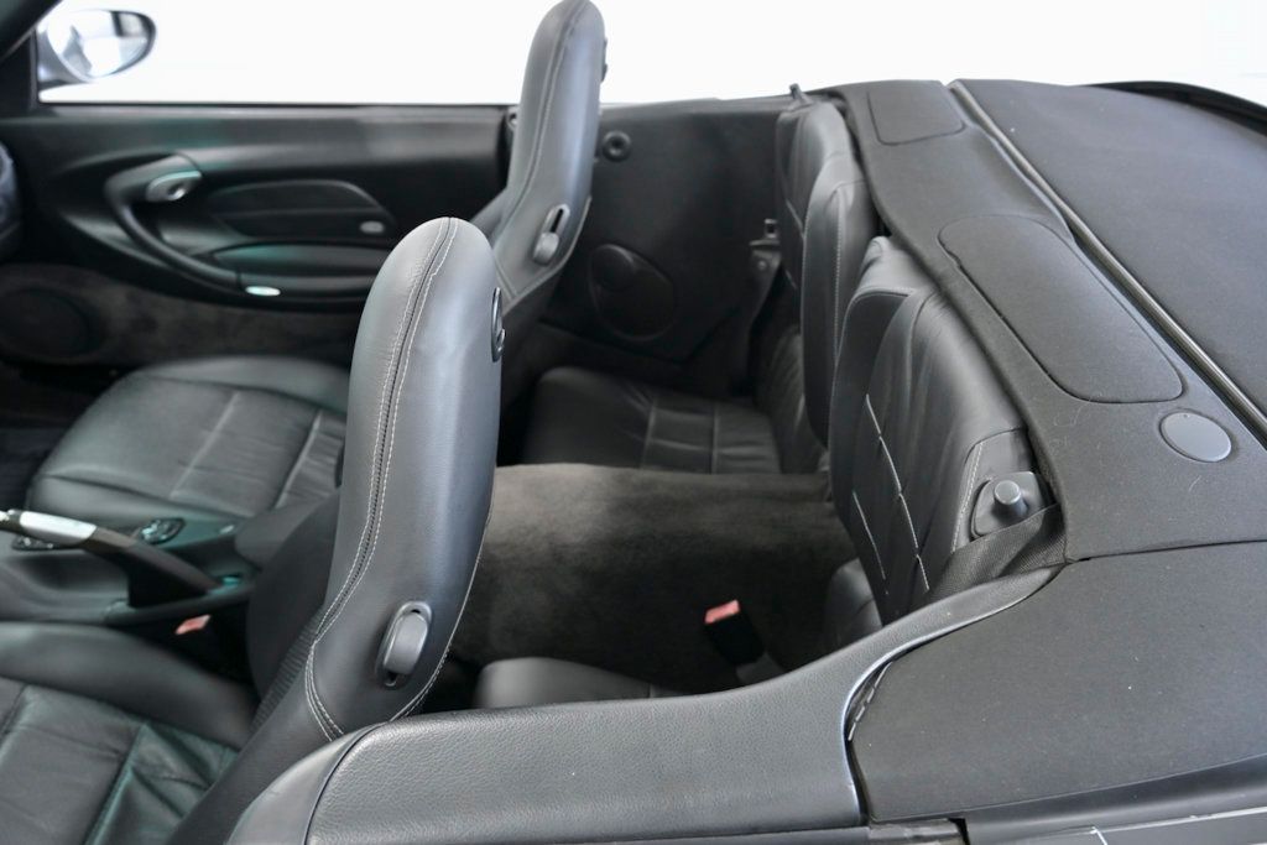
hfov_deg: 65.5
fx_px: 986
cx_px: 634
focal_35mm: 28
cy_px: 422
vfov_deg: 46.4
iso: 1250
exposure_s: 1/125
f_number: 5
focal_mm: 28
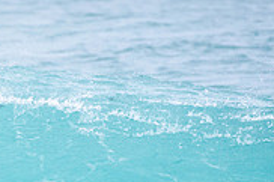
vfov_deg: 0.6
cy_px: 219
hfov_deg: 0.9
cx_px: -104
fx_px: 18212
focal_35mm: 2395
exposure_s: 1/4000
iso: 3600
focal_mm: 500
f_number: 5.6
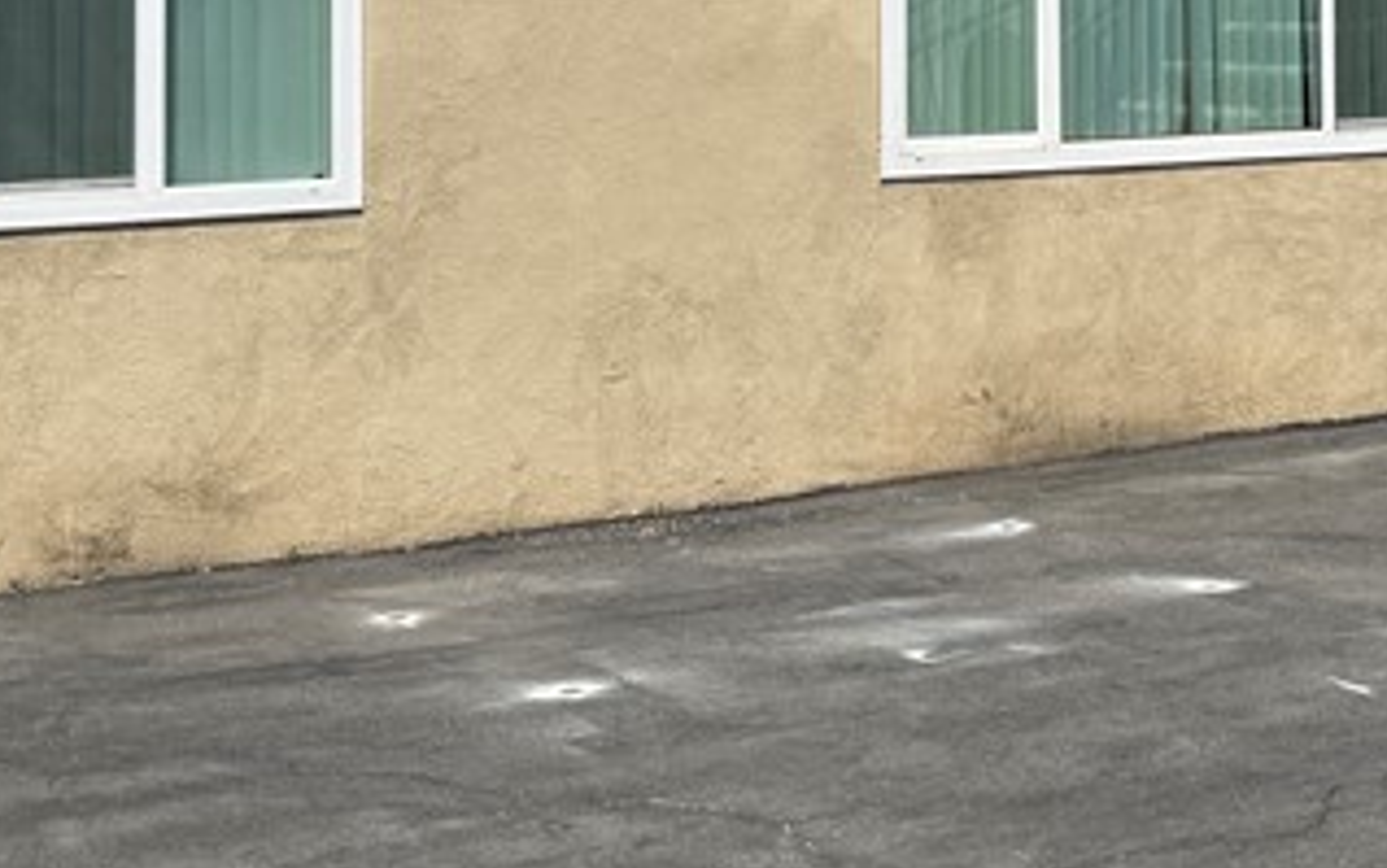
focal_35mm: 82
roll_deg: +0.5
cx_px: 1125
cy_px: -161
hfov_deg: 24.8
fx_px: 3101
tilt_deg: +1.8
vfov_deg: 15.4
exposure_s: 1/7353
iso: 80
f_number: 1.78
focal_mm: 6.76
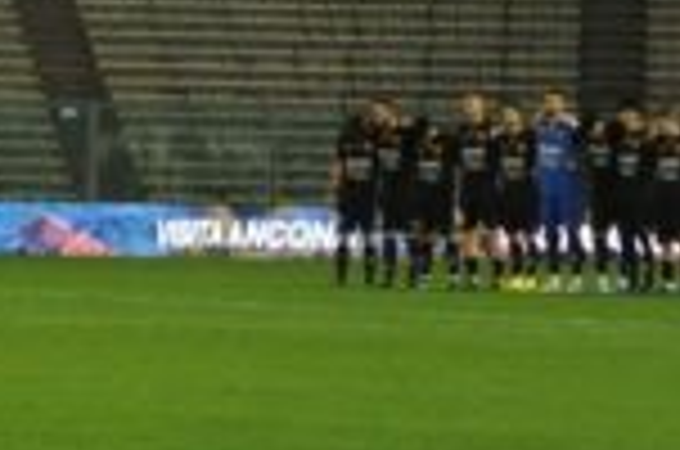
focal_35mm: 410
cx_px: -225
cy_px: -137
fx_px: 7728
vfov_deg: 3.3
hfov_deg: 5.0
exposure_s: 1/1000
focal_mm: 95
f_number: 2.8
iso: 4000
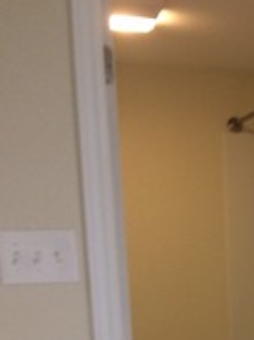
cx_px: 322
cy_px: 395
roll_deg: -0.1
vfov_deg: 24.0
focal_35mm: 75
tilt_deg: -13.4
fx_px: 735
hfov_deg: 18.4
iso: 125
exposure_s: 1/30
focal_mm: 4.15
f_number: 2.2
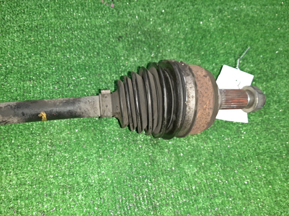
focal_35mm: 26
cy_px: 108
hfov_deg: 67.3
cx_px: 144
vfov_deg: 53.1
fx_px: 217
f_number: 1.7
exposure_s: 1/25
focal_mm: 3.93
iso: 191
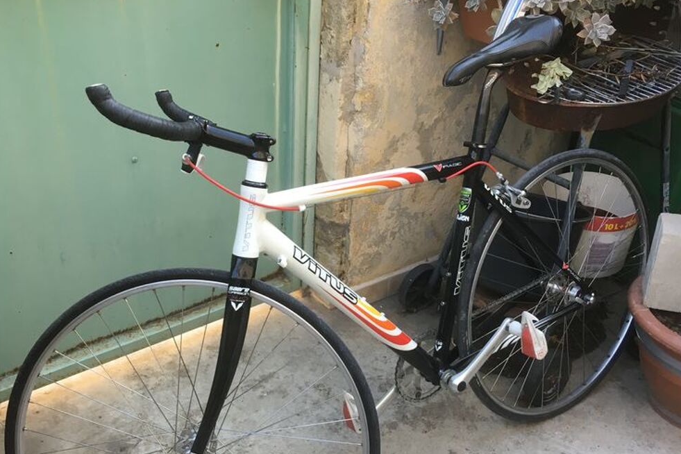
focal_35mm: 41
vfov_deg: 32.5
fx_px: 776
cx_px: 340
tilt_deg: -34.5
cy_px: 279
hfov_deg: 47.4
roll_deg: -1.4
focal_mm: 4.15
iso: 25
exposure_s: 1/33
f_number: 2.2
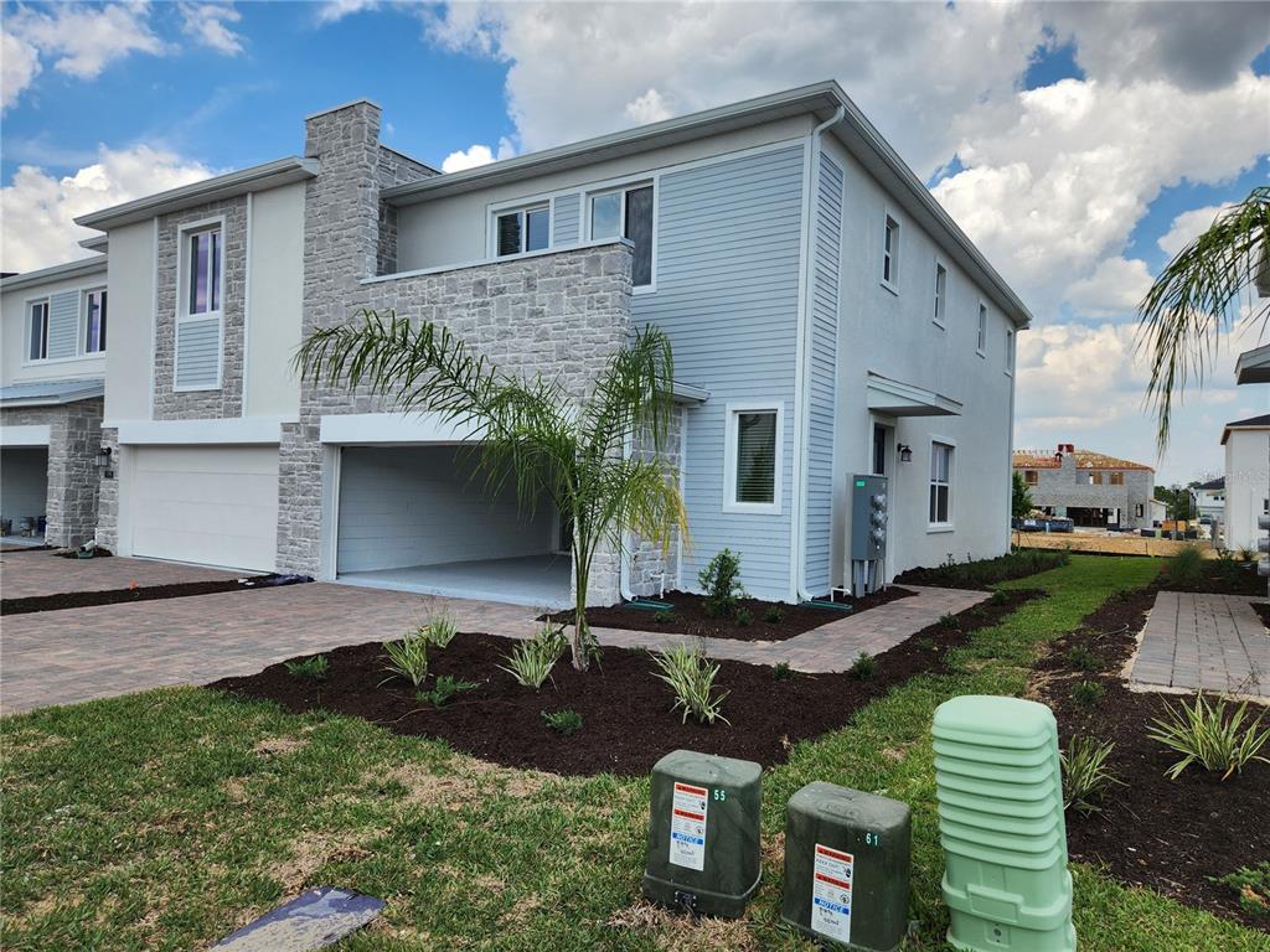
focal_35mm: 23
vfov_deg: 58.9
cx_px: 635
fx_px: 844
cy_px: 476
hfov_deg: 73.9
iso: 20
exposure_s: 1/1276
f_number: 1.8
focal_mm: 5.4
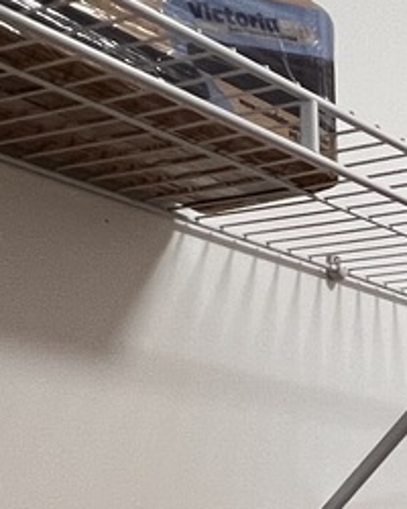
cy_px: 645
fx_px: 1099
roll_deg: -1.6
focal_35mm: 73
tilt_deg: -1.6
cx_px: 973
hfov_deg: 14.3
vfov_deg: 23.3
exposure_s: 1/60
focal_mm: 1.57
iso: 160
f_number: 1.8
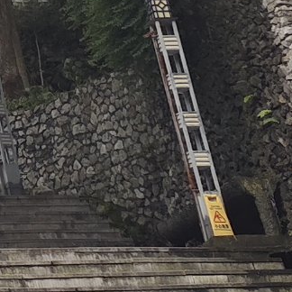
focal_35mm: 179
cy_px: -402
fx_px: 1708
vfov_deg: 8.9
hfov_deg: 7.8
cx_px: -716
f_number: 1.88
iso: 108
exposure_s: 1/101
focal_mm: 5.56
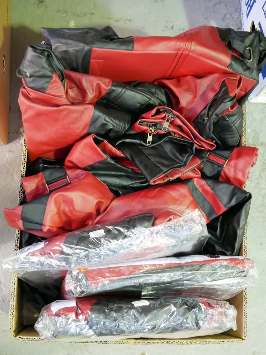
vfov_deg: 42.9
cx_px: 133
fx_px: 451
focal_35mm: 44
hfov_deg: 32.9
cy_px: 178
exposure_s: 1/30
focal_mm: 22
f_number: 4.2
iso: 3200
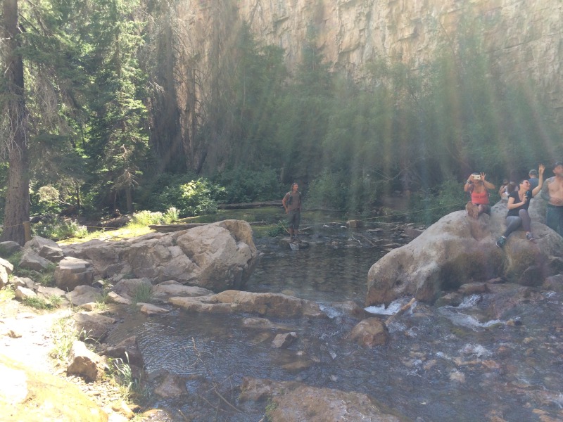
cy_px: 211
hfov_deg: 61.7
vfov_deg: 48.2
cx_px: 282
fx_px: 472
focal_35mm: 29
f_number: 2.2
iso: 32
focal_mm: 4.15
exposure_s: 1/233
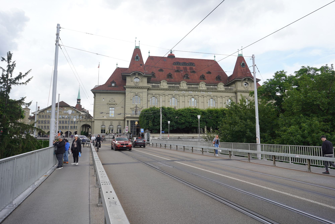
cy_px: 112
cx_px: 168
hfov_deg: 73.7
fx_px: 223
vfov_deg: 53.1
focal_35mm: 24
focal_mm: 24
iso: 100
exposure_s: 1/100
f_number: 8
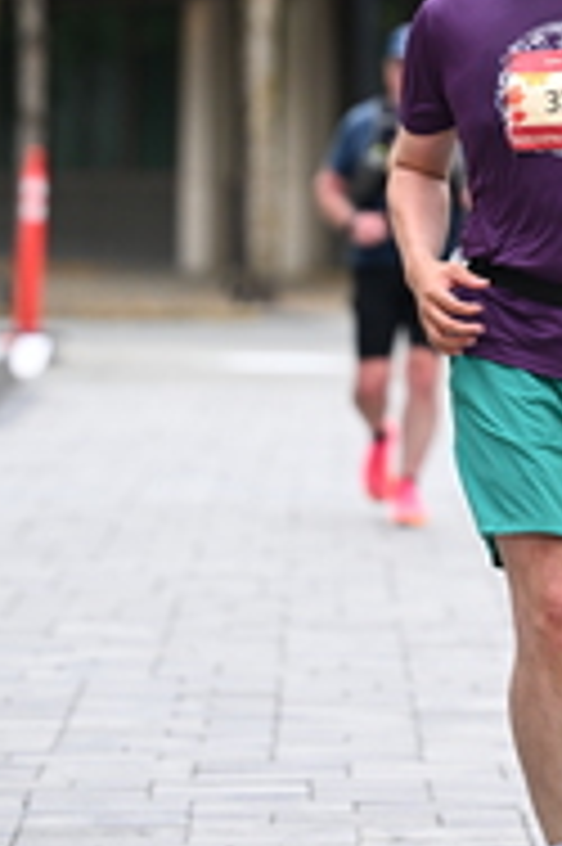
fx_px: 8938
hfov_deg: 3.6
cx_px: 555
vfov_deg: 5.4
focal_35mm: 381
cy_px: 18
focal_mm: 130
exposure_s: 1/2500
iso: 640
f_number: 2.8
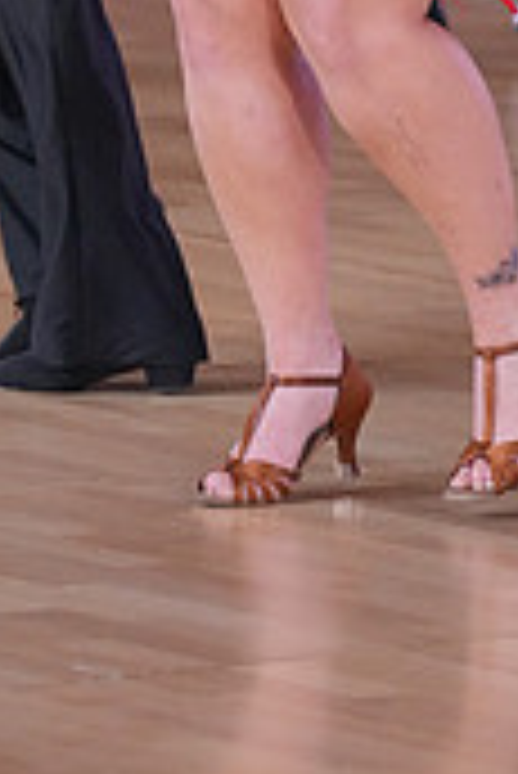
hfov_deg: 3.5
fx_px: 8572
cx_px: 322
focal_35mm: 398
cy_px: -428
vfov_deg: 5.1
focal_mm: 118
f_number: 4
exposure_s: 1/500
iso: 4000
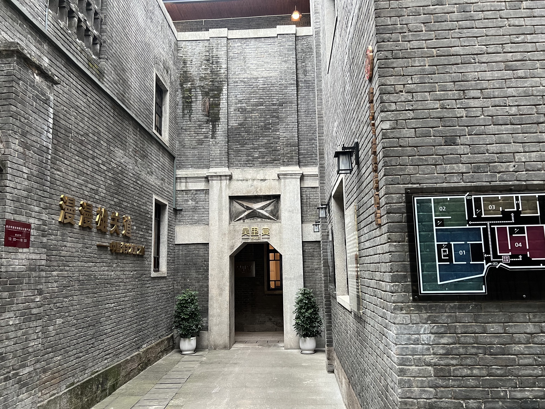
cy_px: 204
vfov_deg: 53.1
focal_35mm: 26
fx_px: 409
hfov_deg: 67.3
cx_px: 272
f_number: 1.5
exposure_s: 1/60
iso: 160
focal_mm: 5.7
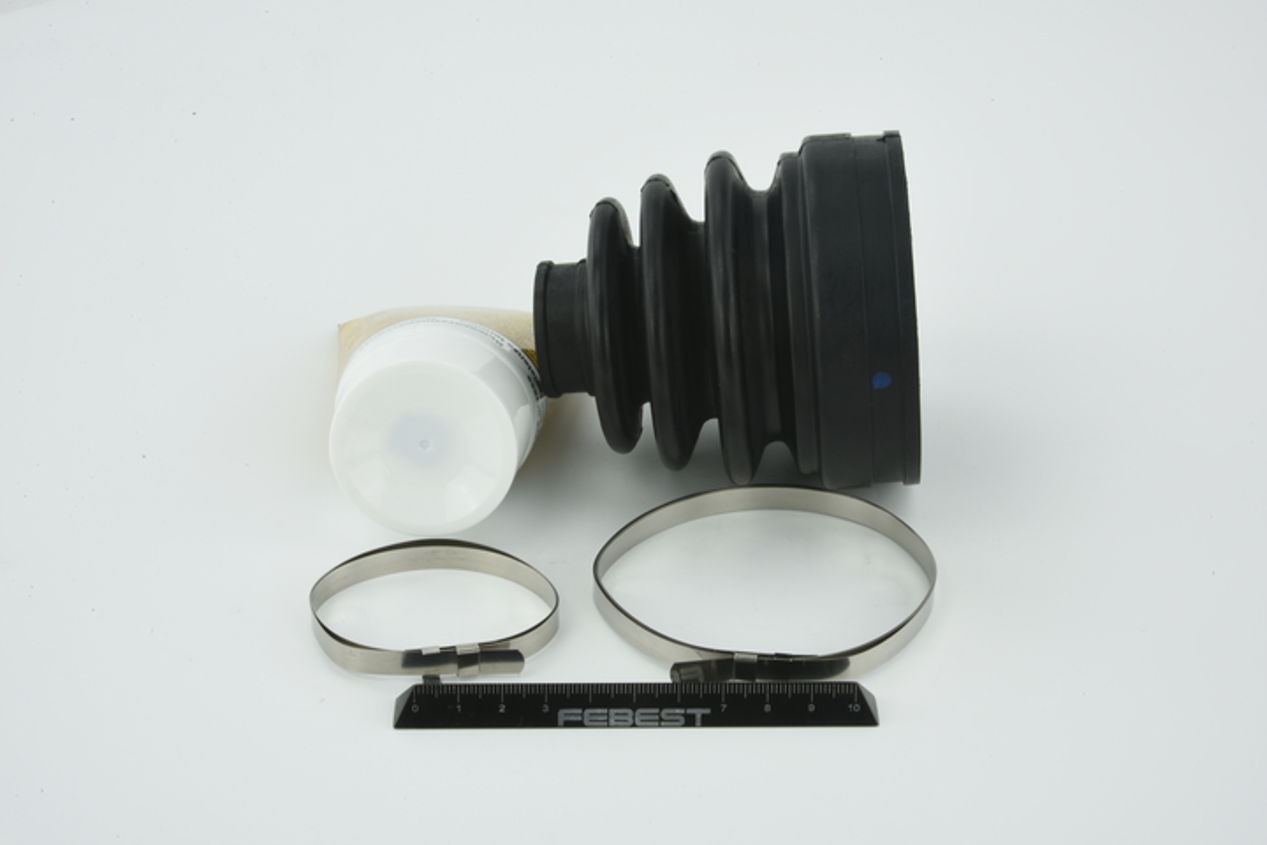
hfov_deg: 33.4
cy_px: 422
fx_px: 2112
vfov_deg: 22.6
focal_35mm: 60
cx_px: 634
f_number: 32
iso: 64
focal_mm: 60
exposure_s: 1/2.5
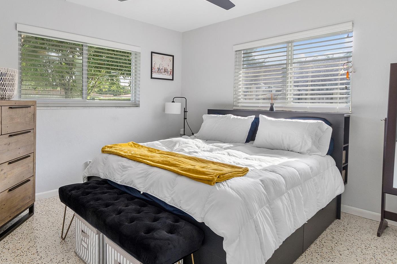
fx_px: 243
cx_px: 121
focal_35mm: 22
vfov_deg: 56.8
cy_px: 106
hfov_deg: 75.2
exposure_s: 1/15
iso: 160
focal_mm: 10
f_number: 11
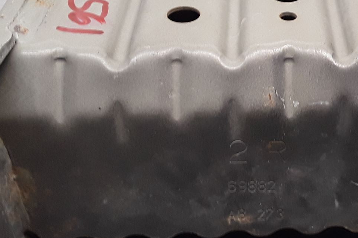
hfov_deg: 31.7
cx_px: 274
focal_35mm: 62
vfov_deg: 21.9
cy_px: 101
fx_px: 616
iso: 50
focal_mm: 2.91
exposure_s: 1/50
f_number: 1.9
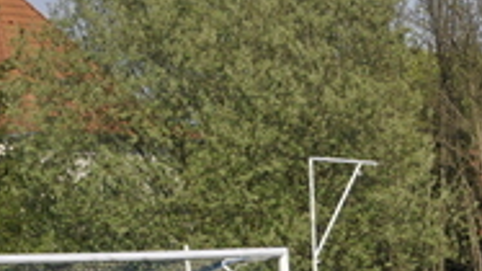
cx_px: 387
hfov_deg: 6.0
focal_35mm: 357
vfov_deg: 3.4
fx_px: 4566
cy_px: 361
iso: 400
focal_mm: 85
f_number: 6.3
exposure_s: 1/1600
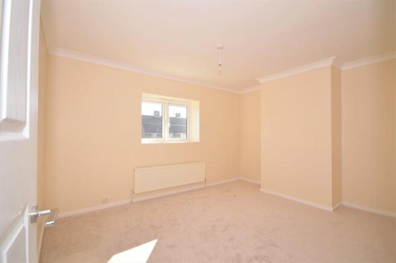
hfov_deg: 95.0
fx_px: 181
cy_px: 132
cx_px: 198
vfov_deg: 71.9
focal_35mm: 16
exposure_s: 1/100
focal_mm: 11
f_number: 4.5
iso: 100
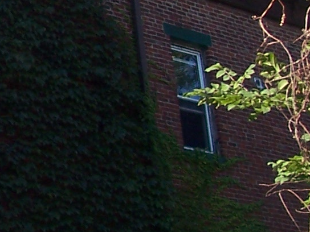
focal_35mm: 144
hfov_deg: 12.7
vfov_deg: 10.3
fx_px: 1290
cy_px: 65
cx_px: -209
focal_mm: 5.6
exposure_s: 1/180
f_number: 5.6
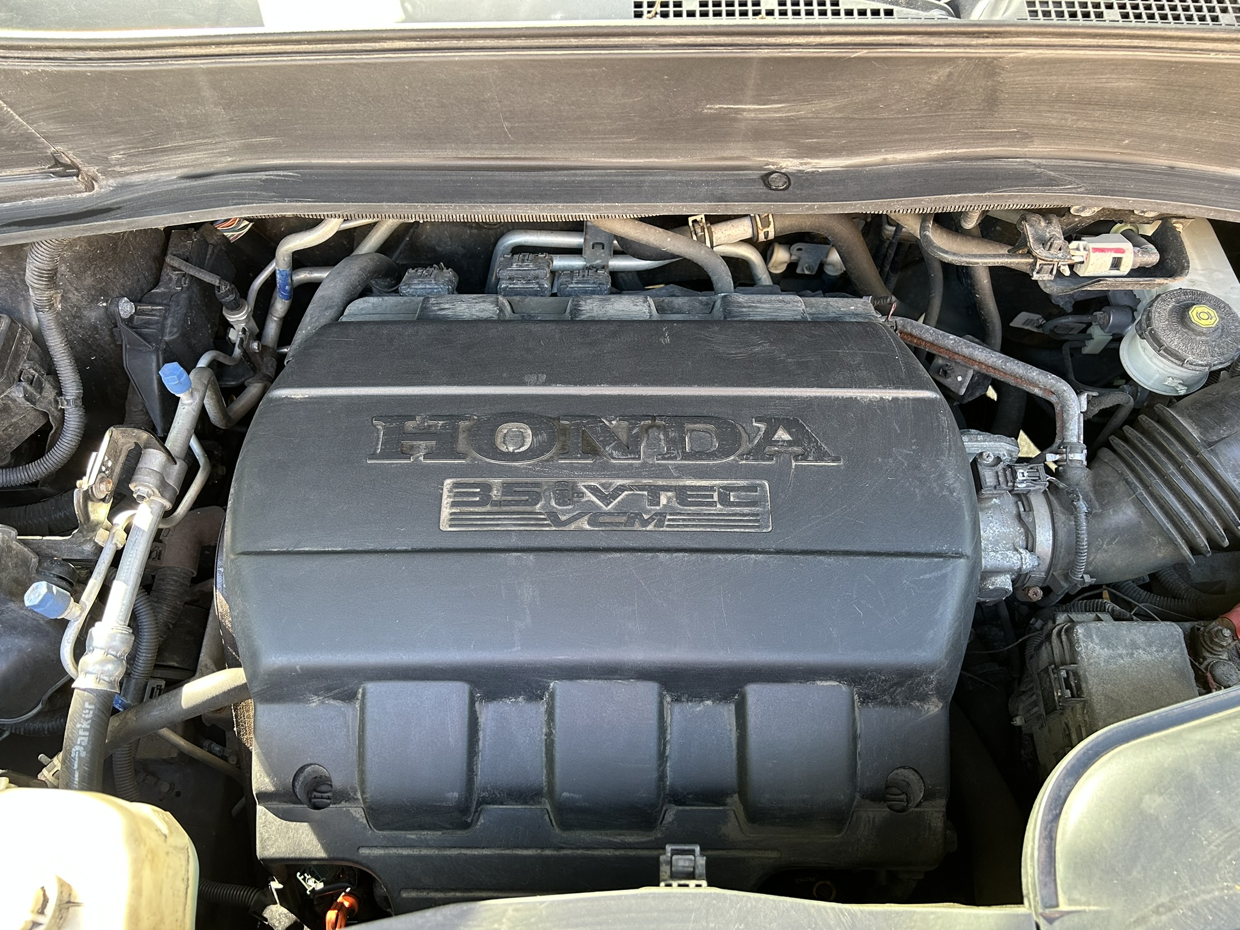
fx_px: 931
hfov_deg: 67.3
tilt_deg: -64.0
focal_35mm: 26
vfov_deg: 53.1
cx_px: 620
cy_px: 465
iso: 125
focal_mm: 5.7
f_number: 1.5
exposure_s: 1/80
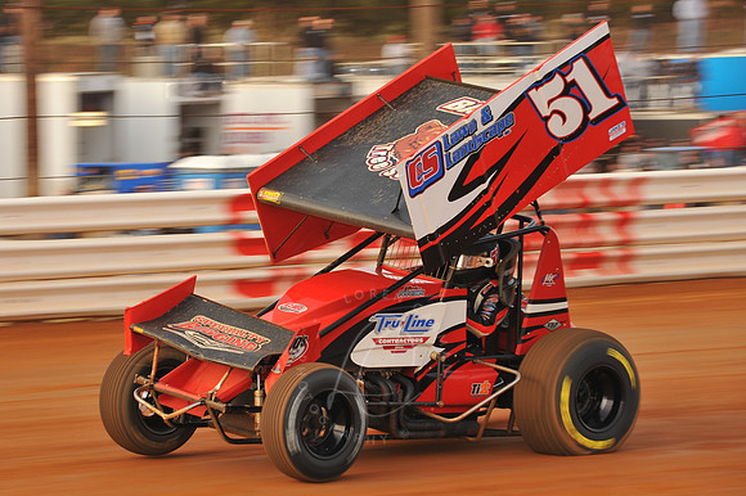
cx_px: 373
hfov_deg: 12.1
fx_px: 3521
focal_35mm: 170
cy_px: 248
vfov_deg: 8.1
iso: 400
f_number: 9
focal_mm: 170
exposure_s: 1/320
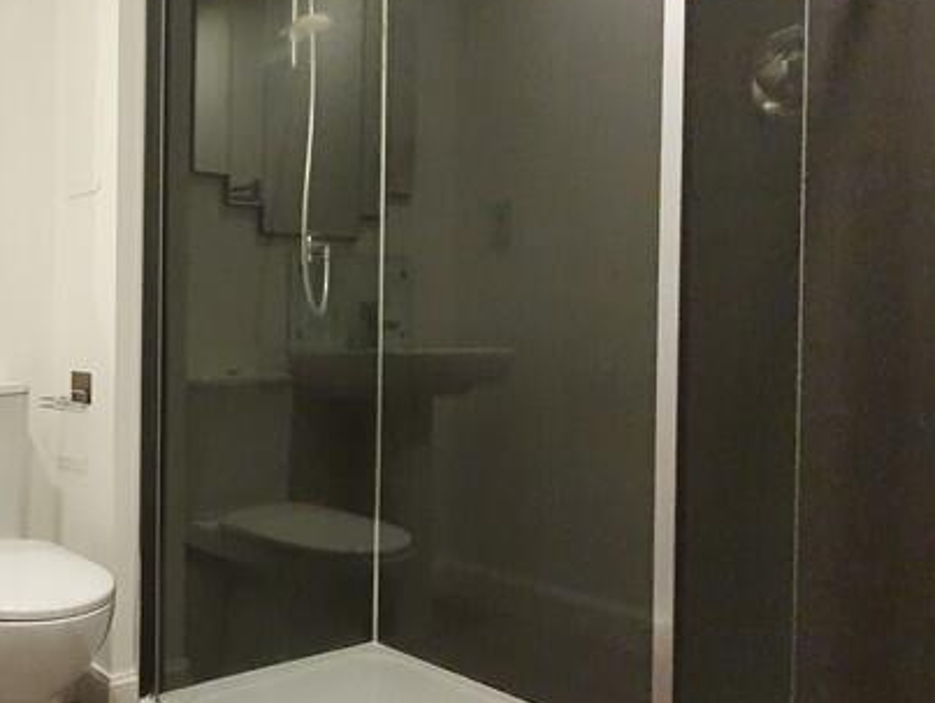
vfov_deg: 43.0
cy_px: 339
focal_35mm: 33
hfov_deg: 50.7
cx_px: 144
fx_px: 892
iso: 640
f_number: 2.2
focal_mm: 1.8
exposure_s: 1/33
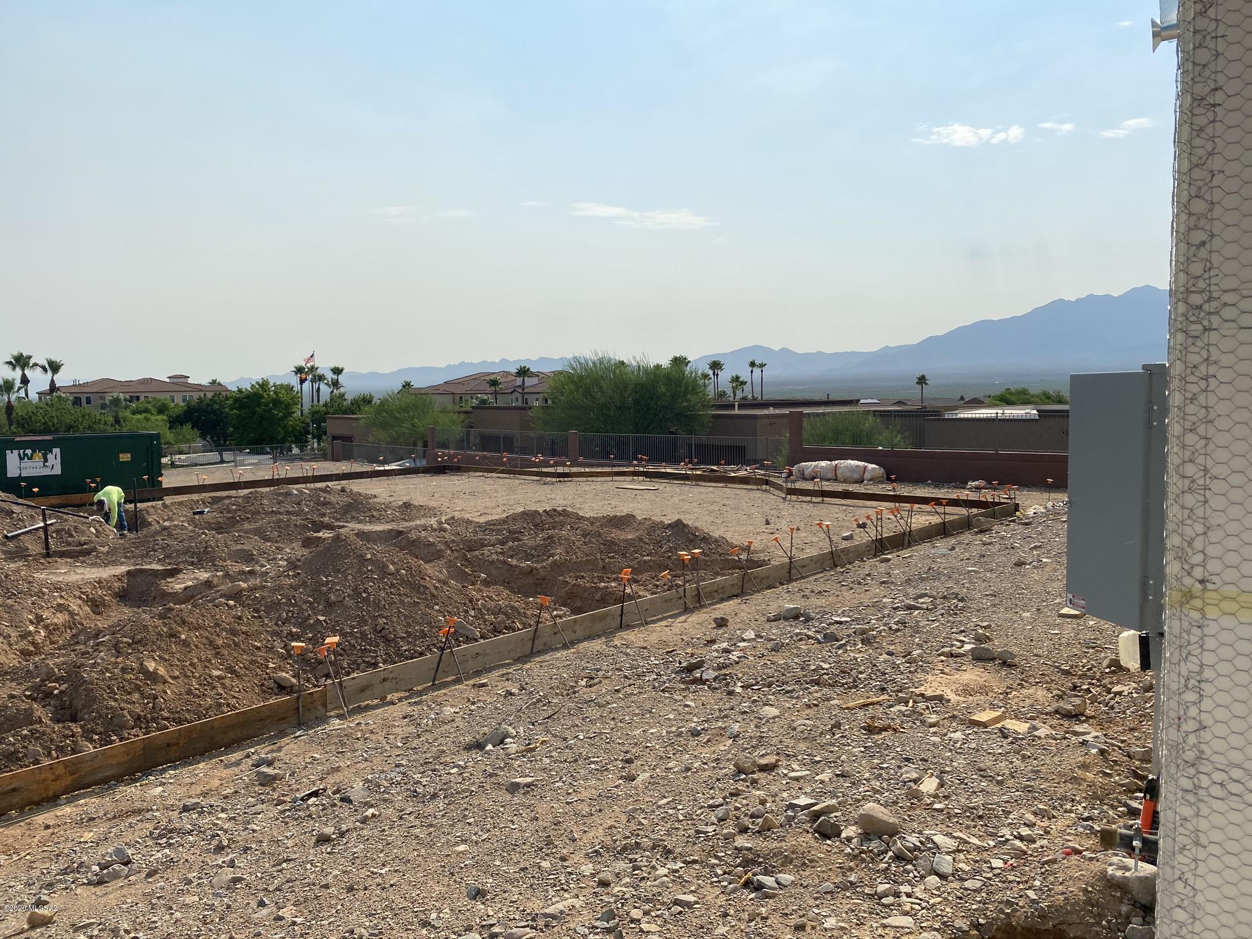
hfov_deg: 67.3
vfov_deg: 53.1
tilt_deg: -5.2
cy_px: 470
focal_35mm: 26
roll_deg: +1.4
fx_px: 940
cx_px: 626
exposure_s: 1/7692
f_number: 1.8
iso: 32
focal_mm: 4.25
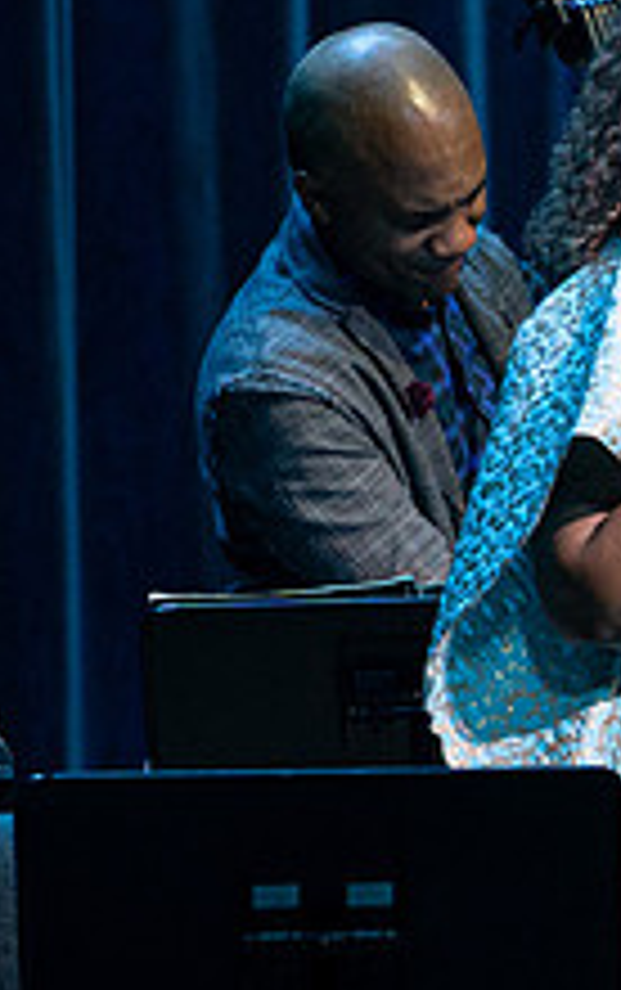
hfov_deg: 1.7
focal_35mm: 783
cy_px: 818
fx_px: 21148
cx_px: 801
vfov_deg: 2.7
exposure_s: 1/250
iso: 2500
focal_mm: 197
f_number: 6.3
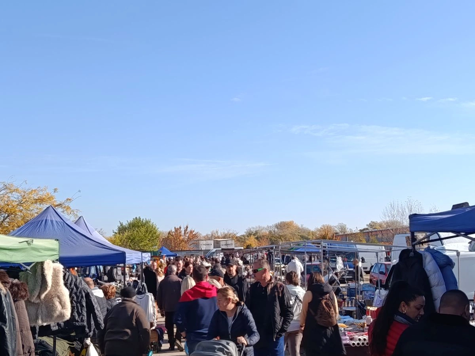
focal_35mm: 50
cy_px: 178
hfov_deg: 38.2
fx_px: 686
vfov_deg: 29.1
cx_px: 238
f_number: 1.7
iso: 52
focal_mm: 5.24
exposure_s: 1/450
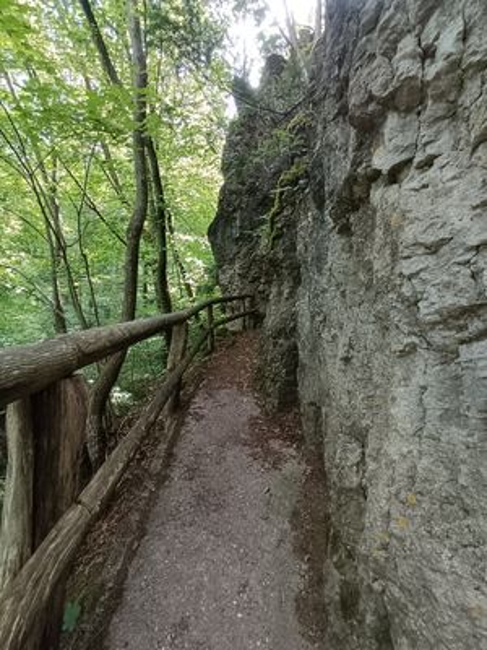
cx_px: 244
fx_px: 300
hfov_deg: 78.1
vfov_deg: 94.5
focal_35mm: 16
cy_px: 325
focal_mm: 1.66
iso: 286
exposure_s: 1/100
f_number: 2.2
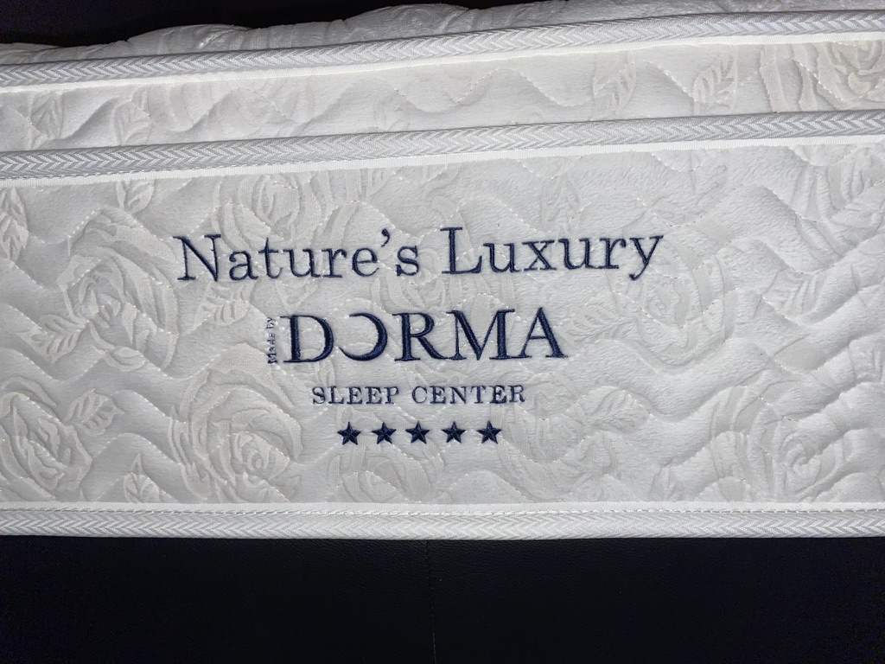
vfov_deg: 53.1
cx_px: 442
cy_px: 332
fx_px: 665
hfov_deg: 67.3
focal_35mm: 26
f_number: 1.8
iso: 32
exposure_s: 1/50
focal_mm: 4.25
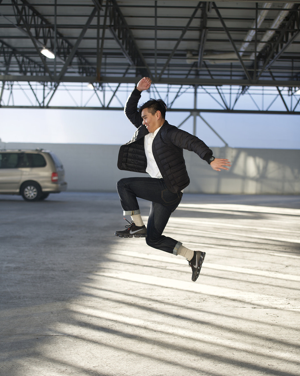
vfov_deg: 23.8
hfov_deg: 19.2
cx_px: 150
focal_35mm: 80
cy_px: 206
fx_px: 888
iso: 160
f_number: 2.8
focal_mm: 70
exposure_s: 1/200
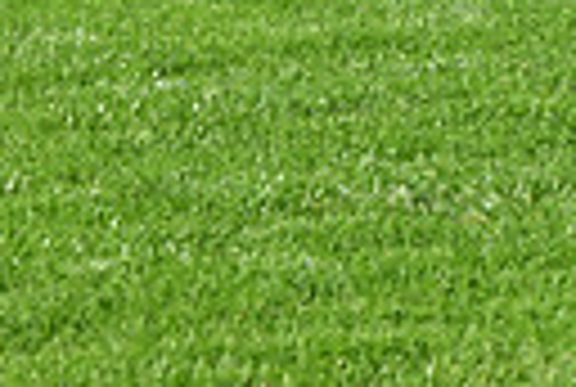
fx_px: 9430
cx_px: 1148
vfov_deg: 2.3
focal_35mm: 588
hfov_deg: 3.5
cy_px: -448
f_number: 5.6
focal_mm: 130
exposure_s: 1/1600
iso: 400
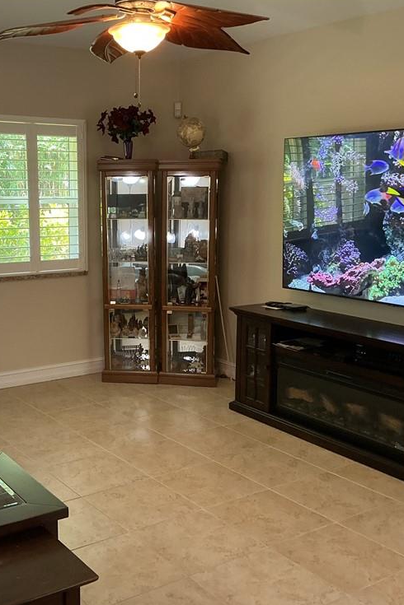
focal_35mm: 42
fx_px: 707
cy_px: 309
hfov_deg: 31.5
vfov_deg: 46.4
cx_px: 122
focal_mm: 3
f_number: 1.8
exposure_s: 1/60
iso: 100
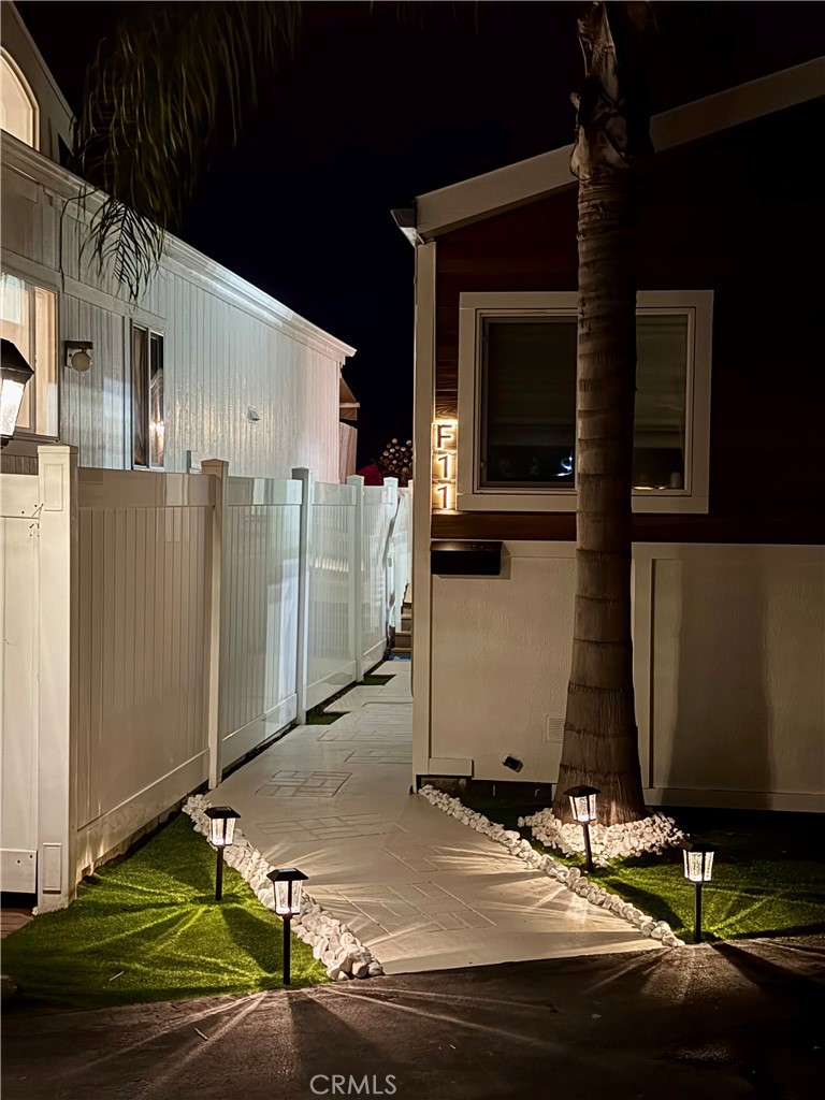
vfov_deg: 39.7
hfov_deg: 30.3
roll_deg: -0.5
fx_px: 1525
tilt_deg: -2.6
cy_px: 550
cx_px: 412
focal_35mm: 48
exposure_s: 1/9
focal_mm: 6.76
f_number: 1.78
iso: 500
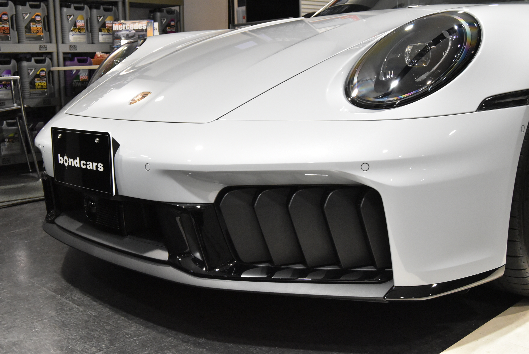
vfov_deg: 31.9
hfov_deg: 46.4
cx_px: 264
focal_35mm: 42
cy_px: 177
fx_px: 618
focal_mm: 28
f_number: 8
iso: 5600
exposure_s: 1/50
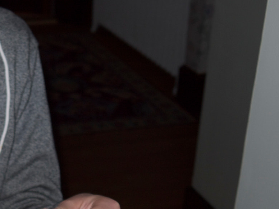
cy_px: 121
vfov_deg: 15.6
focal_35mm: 95
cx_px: -58
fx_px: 766
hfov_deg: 19.4
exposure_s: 1/30
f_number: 4
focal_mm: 18
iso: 160
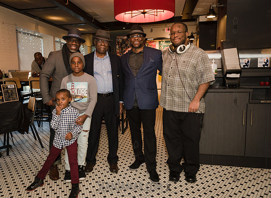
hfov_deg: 65.7
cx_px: 119
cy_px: 94
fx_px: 209
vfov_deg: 50.8
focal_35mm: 27
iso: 1250
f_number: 4
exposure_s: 1/320
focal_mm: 24
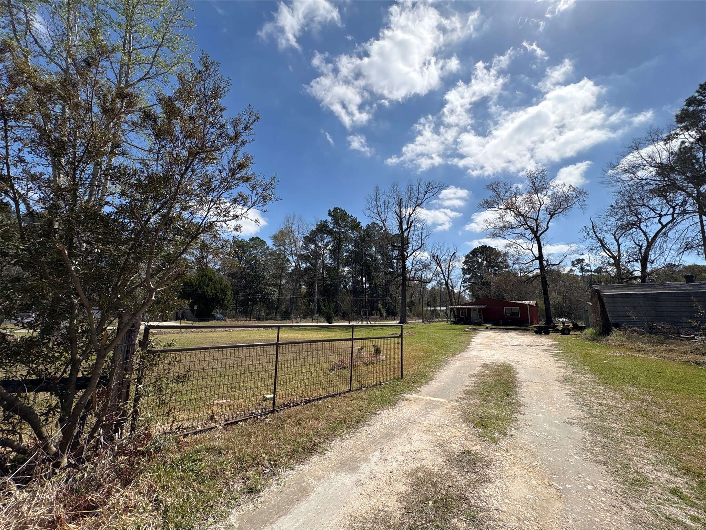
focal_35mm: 14
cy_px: 265
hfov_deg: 102.1
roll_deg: -1.0
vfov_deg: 85.7
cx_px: 353
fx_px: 286
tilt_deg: +10.1
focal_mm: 2.22
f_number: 2.2
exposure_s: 1/2874
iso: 50
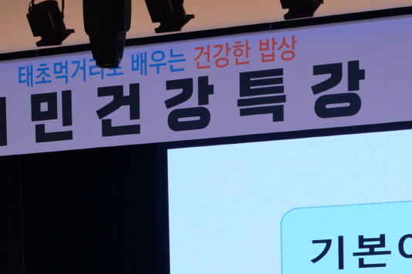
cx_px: 286
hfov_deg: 12.9
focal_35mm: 159
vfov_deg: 8.3
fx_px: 1818
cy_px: 512
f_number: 5
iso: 1000
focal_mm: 34
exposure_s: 1/200
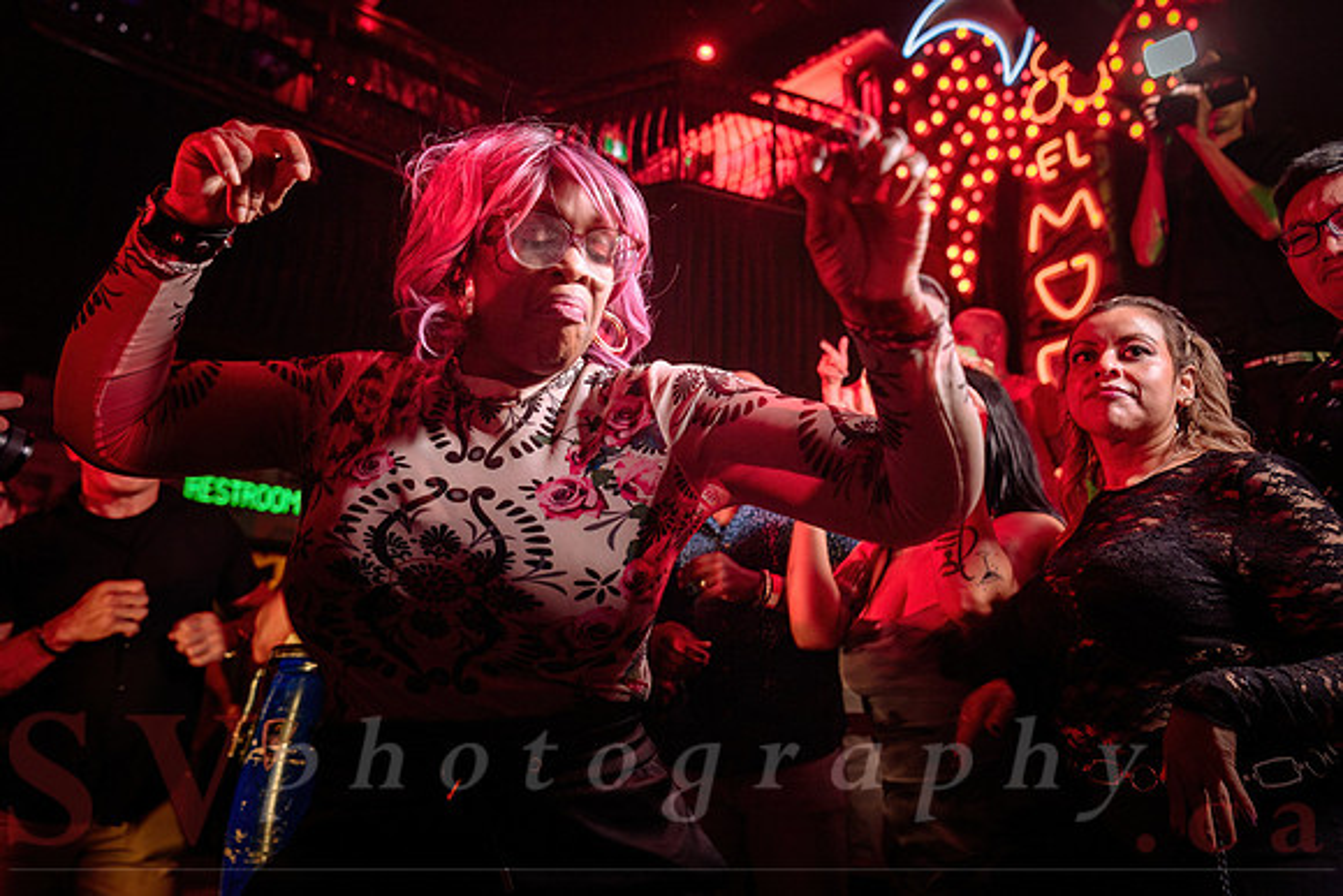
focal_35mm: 26
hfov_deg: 68.7
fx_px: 983
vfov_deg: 48.9
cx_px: 672
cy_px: 404
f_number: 3.2
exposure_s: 1/40
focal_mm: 24
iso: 800
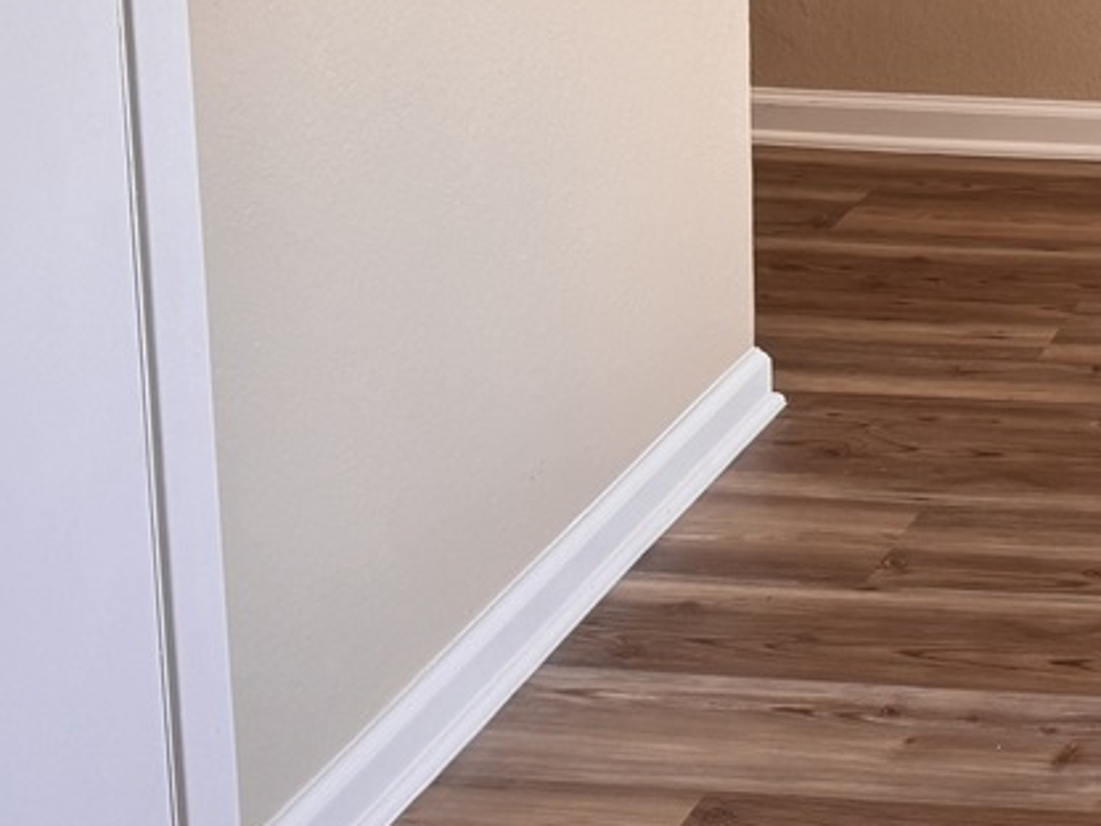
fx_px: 2640
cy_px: -294
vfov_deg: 16.6
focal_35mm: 83
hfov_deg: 19.8
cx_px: 1734
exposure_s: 1/120
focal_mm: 6.76
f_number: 1.78
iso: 200
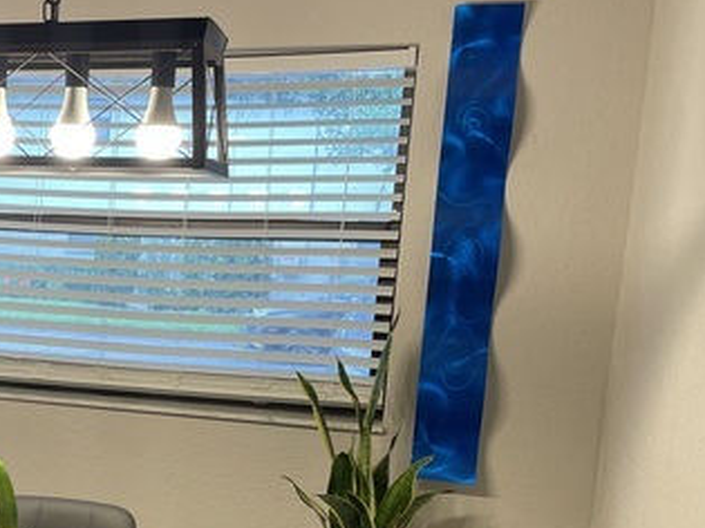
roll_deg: -2.4
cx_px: 12
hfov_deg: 32.4
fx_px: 1120
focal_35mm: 55
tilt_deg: -8.6
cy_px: 423
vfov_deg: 26.1
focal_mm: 4.2
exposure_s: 1/120
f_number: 1.6
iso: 80
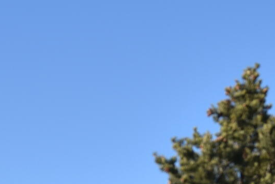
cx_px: 169
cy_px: 327
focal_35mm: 293
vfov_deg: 4.6
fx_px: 2239
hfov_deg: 7.0
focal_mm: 52
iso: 100
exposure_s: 1/200
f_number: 8
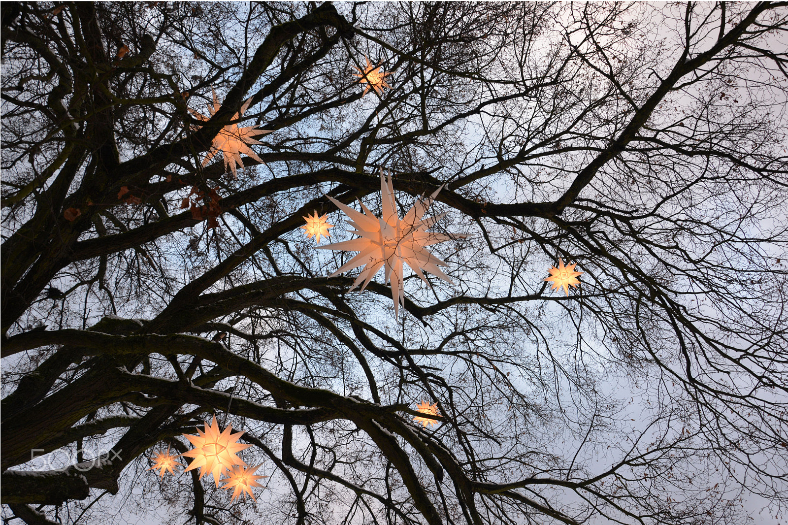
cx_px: 394
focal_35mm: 27
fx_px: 591
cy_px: 262
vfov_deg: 47.9
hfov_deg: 67.4
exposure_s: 1/125
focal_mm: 18
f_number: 5.6
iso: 400
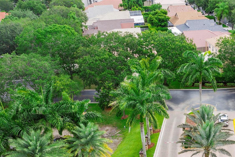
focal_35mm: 51
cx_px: 207
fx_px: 333
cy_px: 141
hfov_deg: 36.7
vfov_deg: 25.6
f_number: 5
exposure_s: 1/240
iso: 100
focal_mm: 10.26
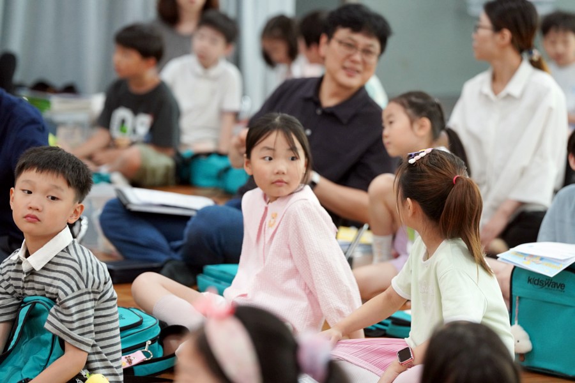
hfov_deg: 10.3
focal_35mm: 200
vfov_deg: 6.9
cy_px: 192
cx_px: 288
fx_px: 3194
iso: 3200
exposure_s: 1/250
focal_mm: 200
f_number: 4
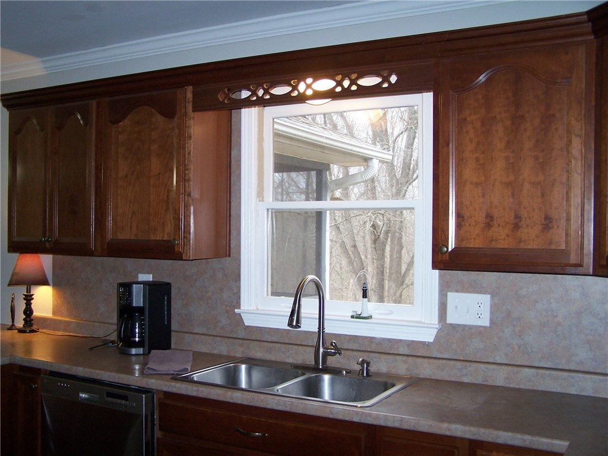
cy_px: 228
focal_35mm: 38
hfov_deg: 49.0
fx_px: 667
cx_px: 304
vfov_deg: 37.7
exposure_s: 1/60
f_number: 2.8
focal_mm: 6.3
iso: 140
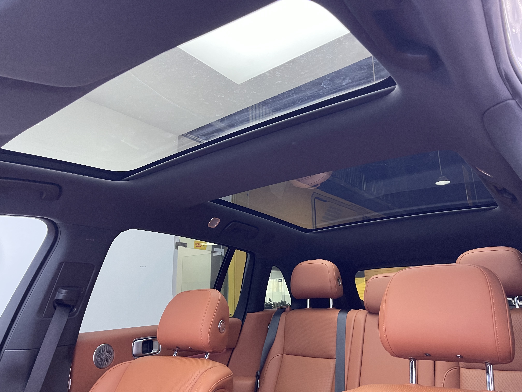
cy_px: 196
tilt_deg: +14.7
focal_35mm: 25
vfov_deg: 54.9
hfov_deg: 69.4
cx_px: 261
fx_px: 377
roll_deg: +1.0
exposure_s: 1/50
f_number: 1.6
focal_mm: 5.1
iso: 500
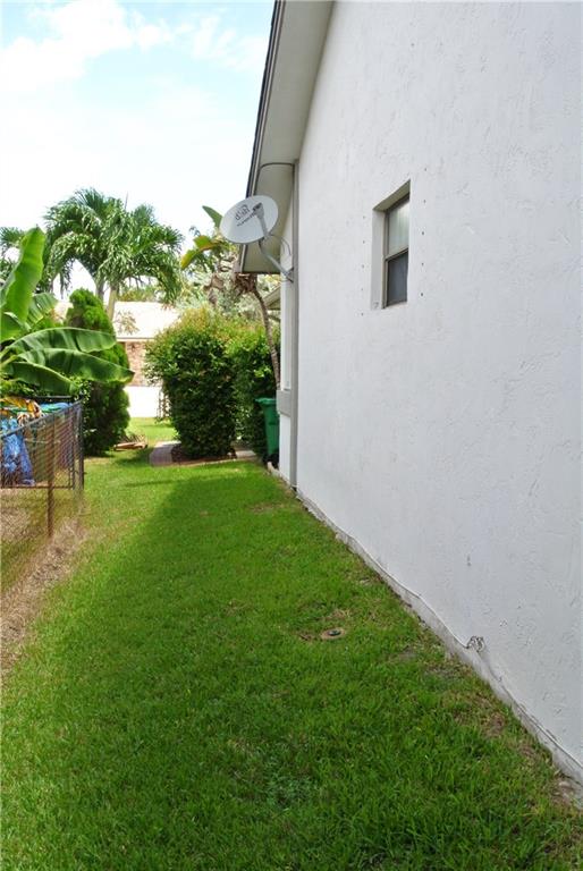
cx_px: 292
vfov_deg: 51.8
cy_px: 436
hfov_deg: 36.0
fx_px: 896
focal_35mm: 37
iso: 400
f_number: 16
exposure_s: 1/60
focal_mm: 14
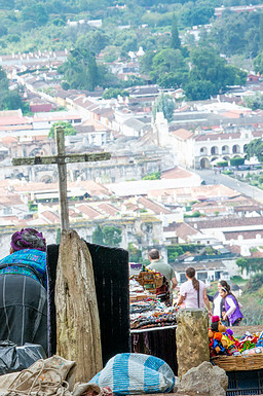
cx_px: -21
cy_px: 198
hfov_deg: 5.2
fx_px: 2898
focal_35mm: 264
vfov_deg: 7.8
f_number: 22
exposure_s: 1/80
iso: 1000
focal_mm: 175
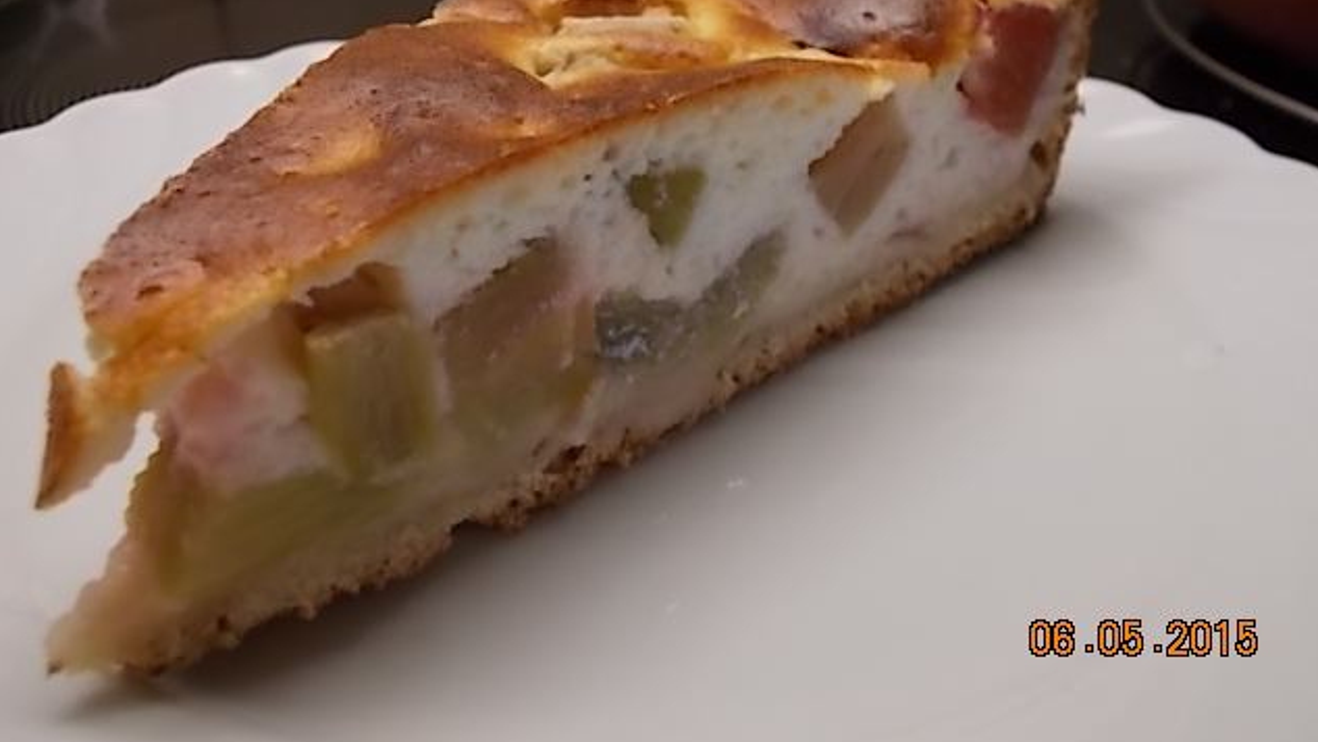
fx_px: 1154
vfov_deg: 35.4
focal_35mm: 33
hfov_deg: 59.5
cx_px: 659
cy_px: 258
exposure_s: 1/13
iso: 200
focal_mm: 5.3
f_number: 3.4
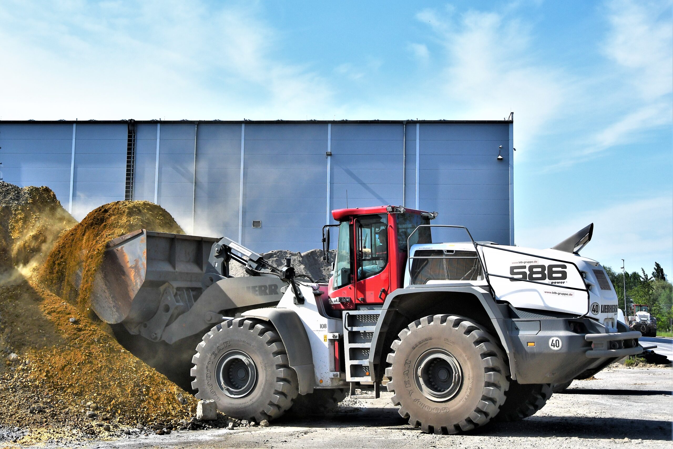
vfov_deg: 28.1
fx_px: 897
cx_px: 336
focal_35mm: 48
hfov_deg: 41.1
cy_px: 224
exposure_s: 1/4000
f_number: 5
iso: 200
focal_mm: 32
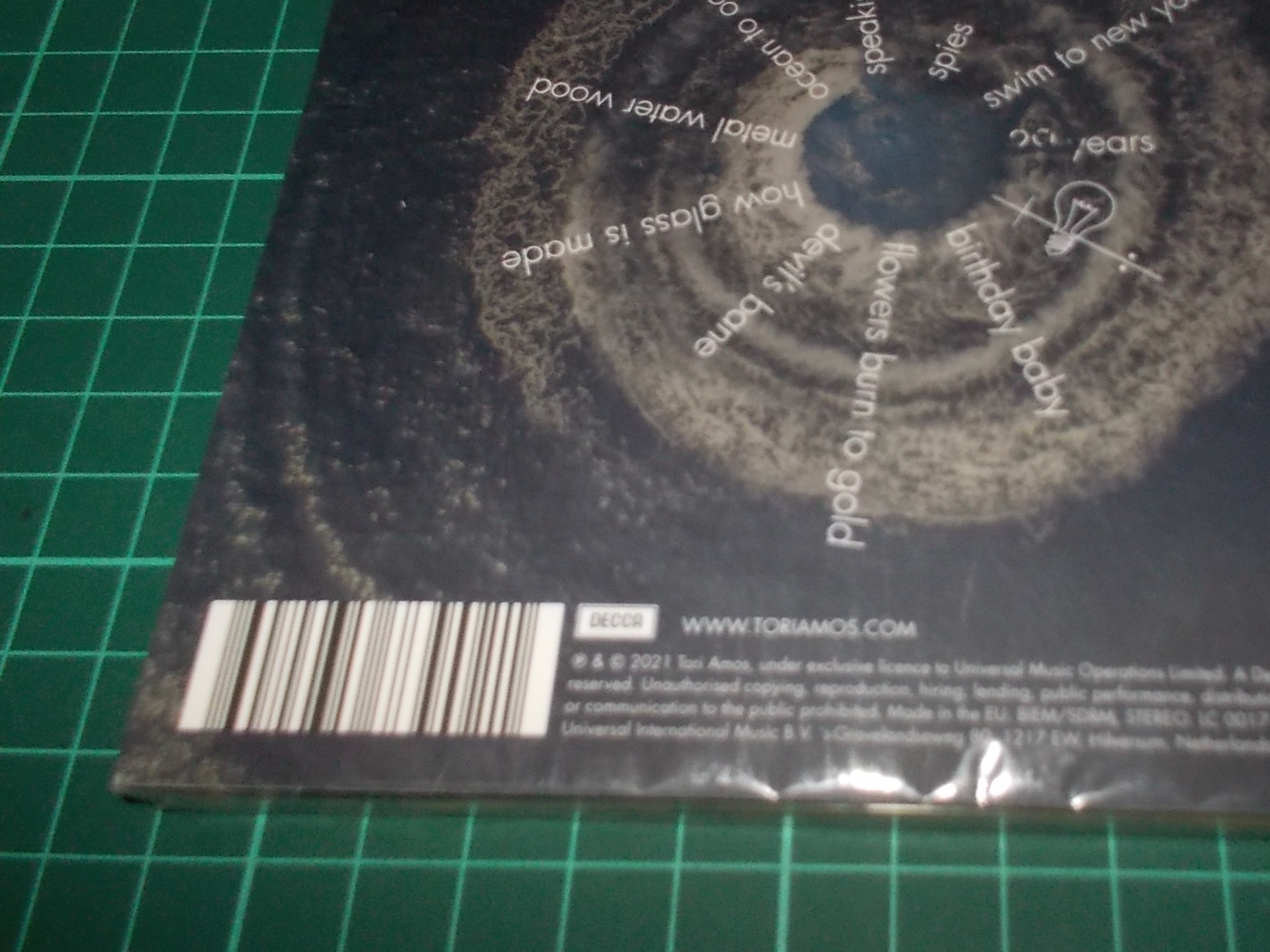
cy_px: 330
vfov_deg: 35.7
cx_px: 853
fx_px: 1467
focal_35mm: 40
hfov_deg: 46.0
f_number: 3.3
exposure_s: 1/30
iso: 200
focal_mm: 4.1
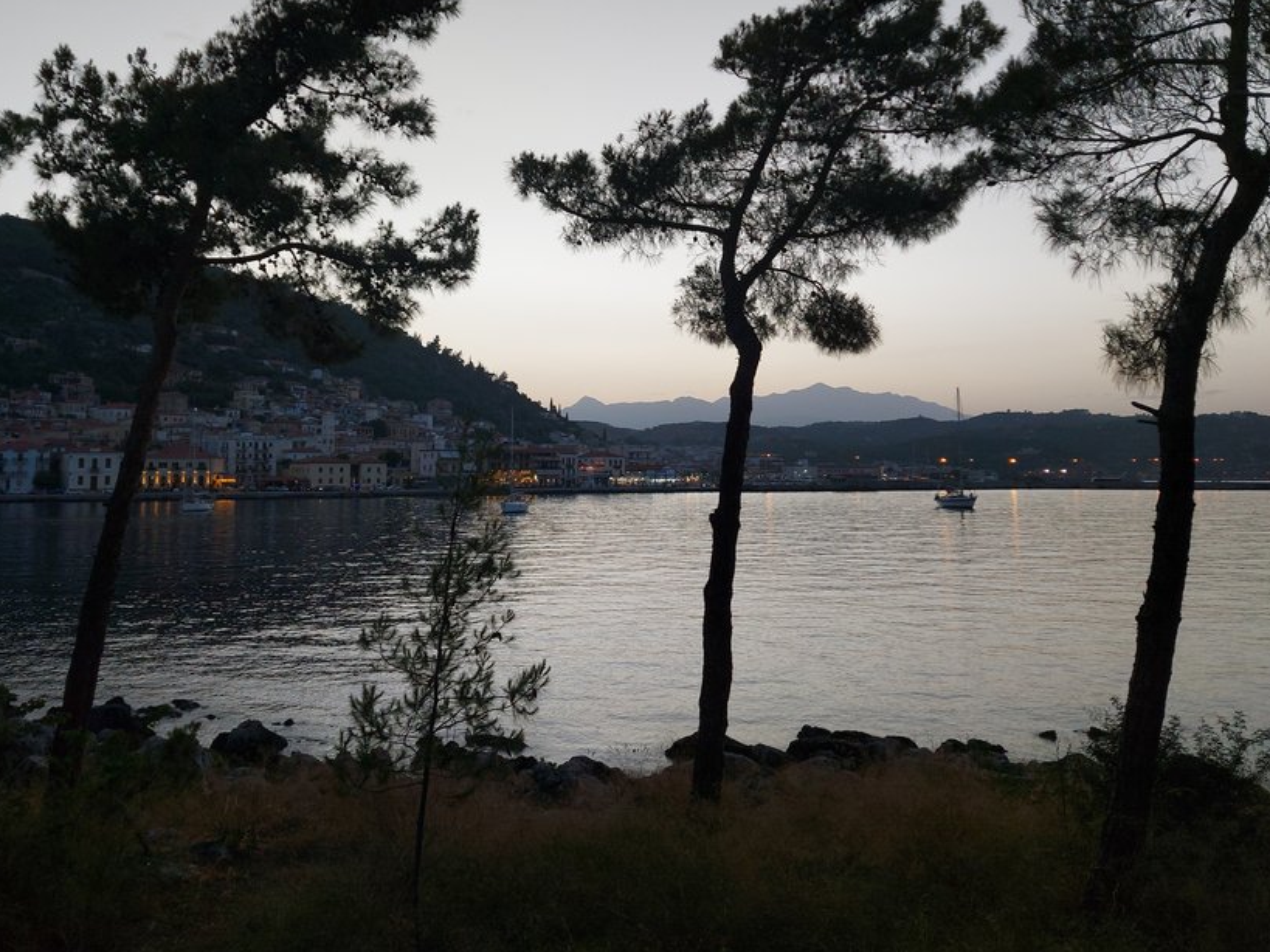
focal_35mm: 30
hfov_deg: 59.5
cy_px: 383
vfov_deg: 46.5
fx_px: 1100
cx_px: 512
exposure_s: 1/50
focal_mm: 5.23
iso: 80
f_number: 1.8
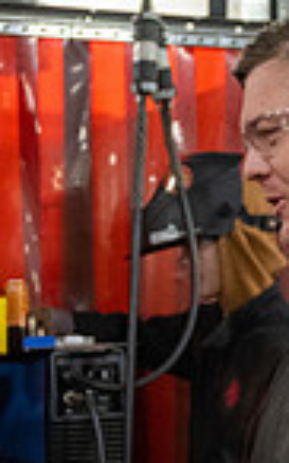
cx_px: -48
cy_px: 499
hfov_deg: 13.1
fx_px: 1225
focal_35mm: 97
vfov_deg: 20.5
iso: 2500
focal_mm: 24
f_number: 2.8
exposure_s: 1/640
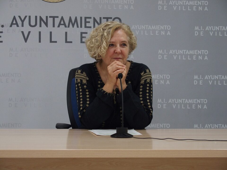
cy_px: 85
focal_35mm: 85
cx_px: 114
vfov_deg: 17.4
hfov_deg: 23.0
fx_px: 557
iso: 400
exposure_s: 1/80
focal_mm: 17.8
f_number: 2.8
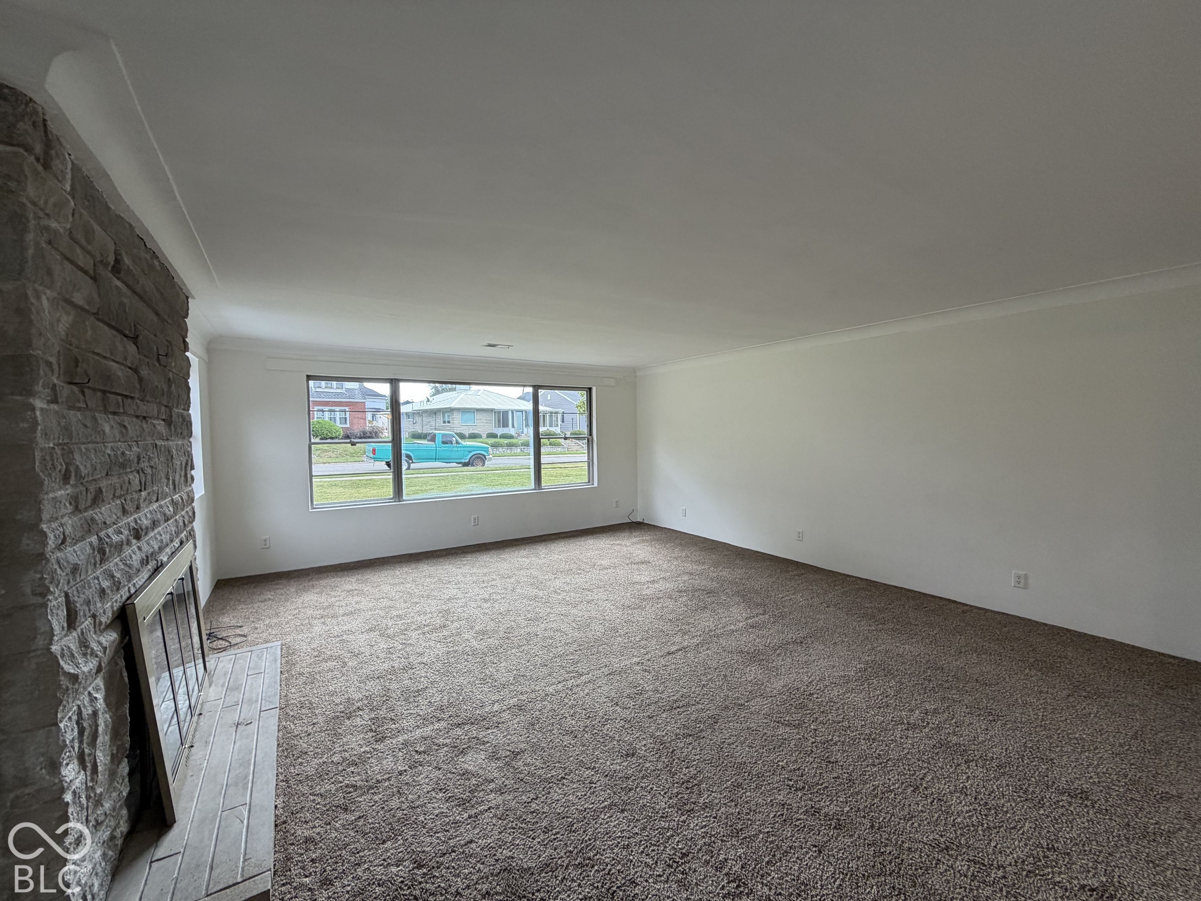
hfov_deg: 102.1
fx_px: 486
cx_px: 600
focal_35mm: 14
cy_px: 450
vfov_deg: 85.7
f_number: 2.2
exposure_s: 1/121
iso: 100
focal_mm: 2.22
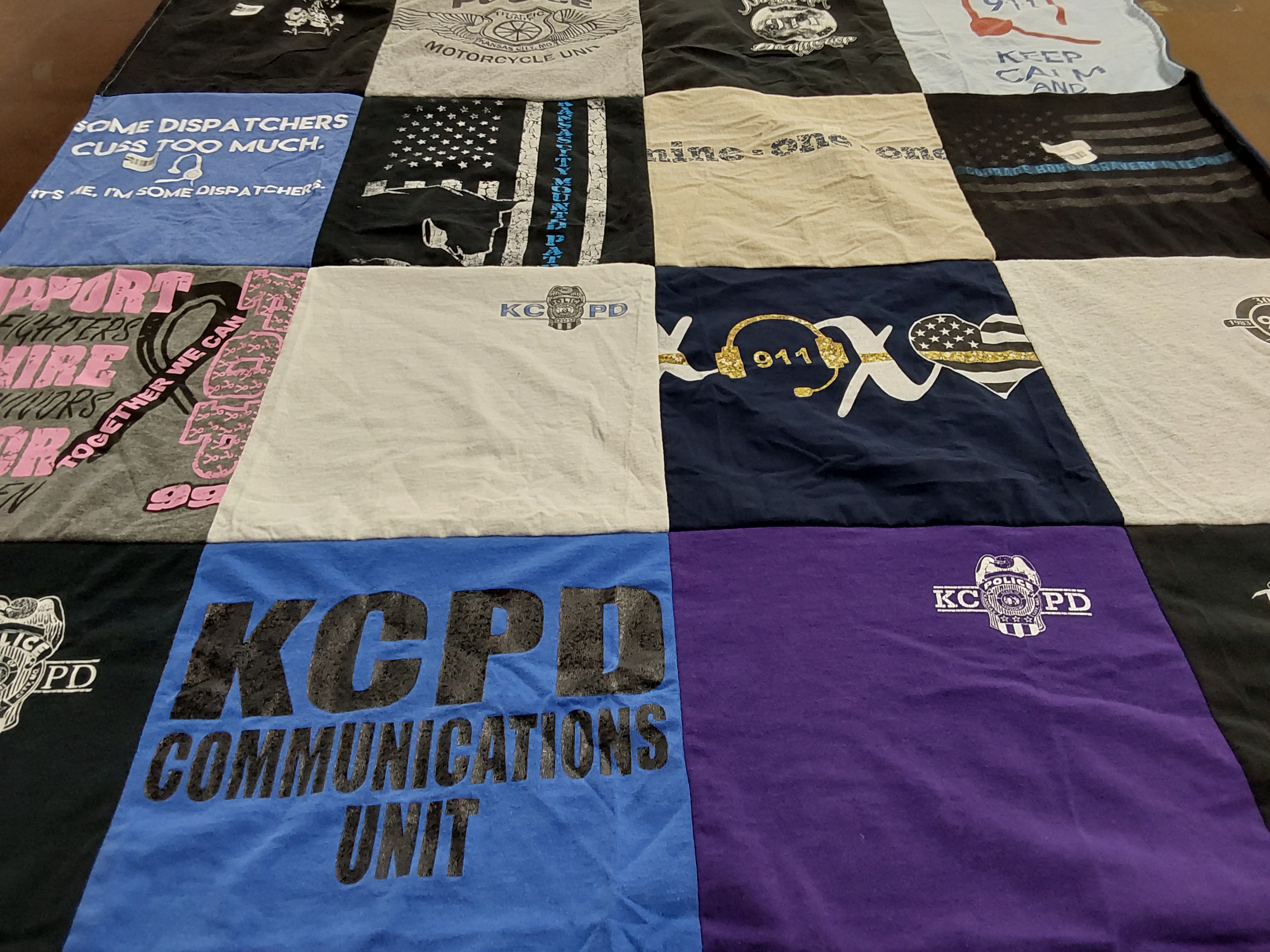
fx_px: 1027
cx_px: 635
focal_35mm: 28
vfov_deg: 49.7
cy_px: 476
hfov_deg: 63.4
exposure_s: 1/60
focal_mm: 2.91
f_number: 1.9
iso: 100
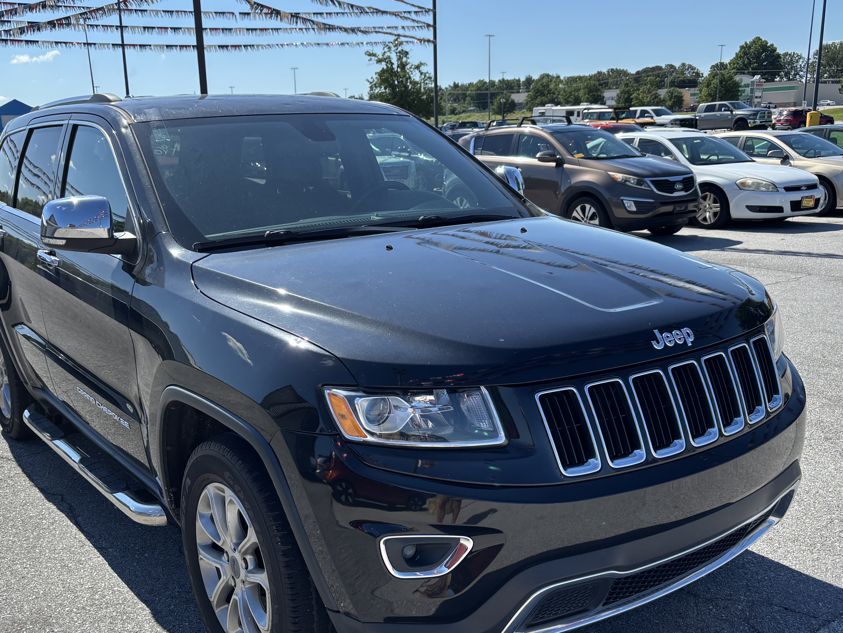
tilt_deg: -13.4
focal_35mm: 36
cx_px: 386
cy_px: 382
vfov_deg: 39.5
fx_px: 877
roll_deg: +1.6
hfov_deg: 51.3
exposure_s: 1/2105
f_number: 1.6
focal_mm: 5.96
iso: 50
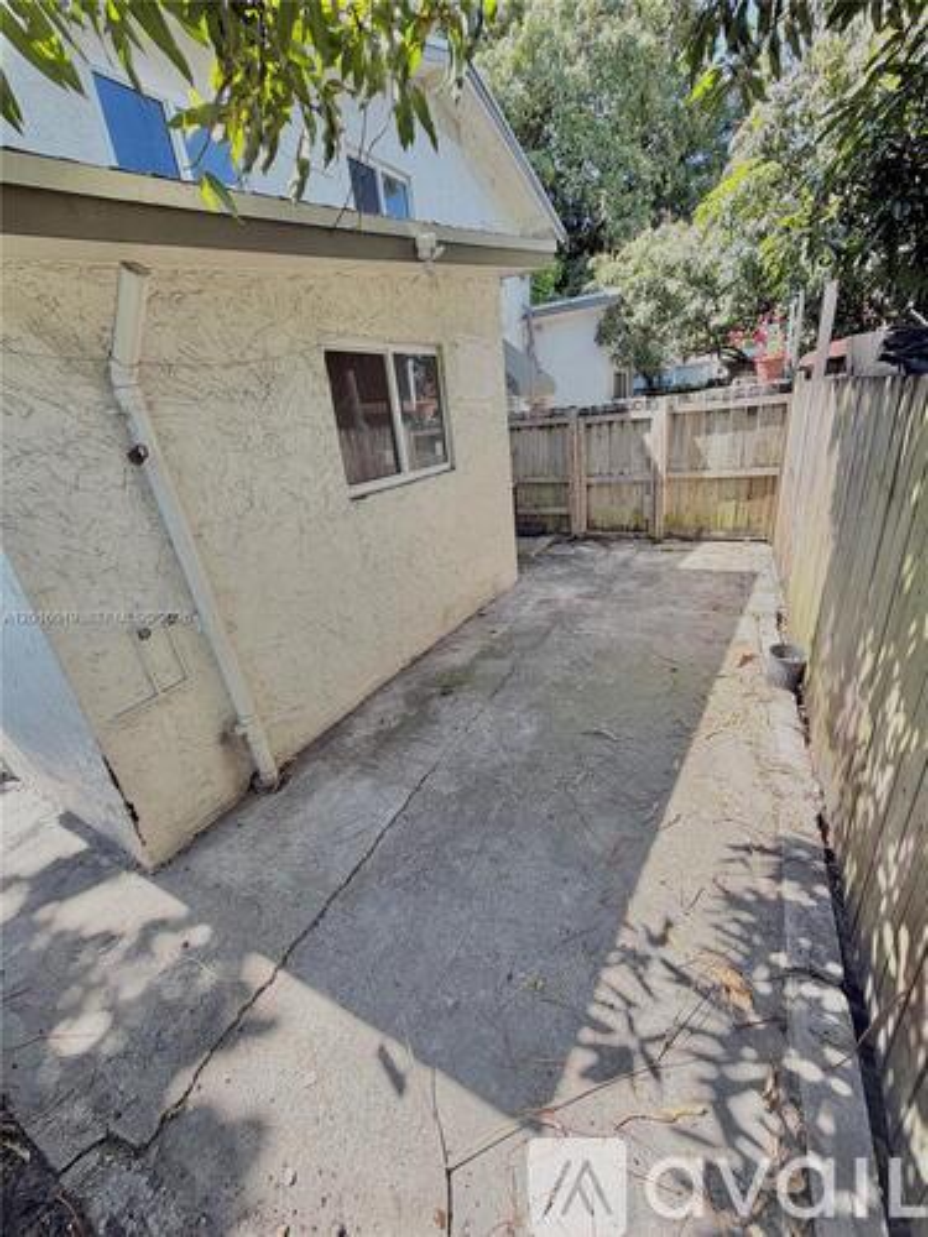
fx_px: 500
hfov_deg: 85.7
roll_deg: +6.0
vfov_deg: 102.1
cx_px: 464
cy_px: 618
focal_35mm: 14
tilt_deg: -22.7
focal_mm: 2.22
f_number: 2.2
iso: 50
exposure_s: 1/310
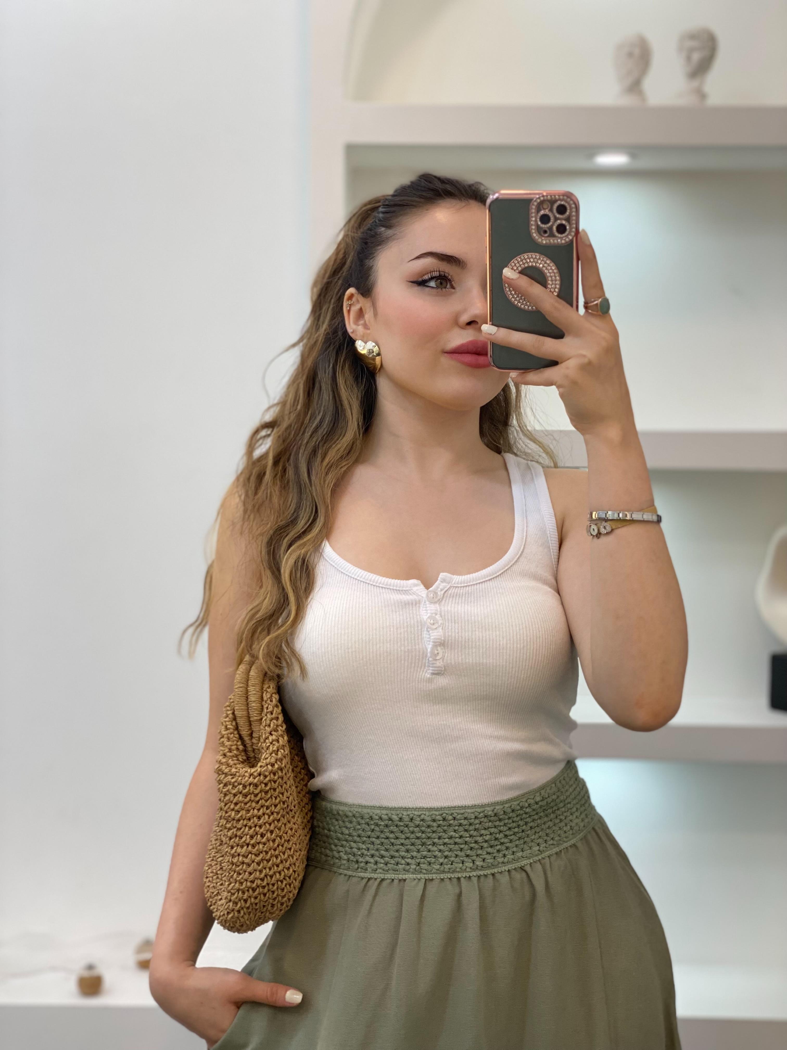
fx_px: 1576
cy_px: 525
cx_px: 394
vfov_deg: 36.8
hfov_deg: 28.0
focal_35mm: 52
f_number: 2
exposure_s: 1/122
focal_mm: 6
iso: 80
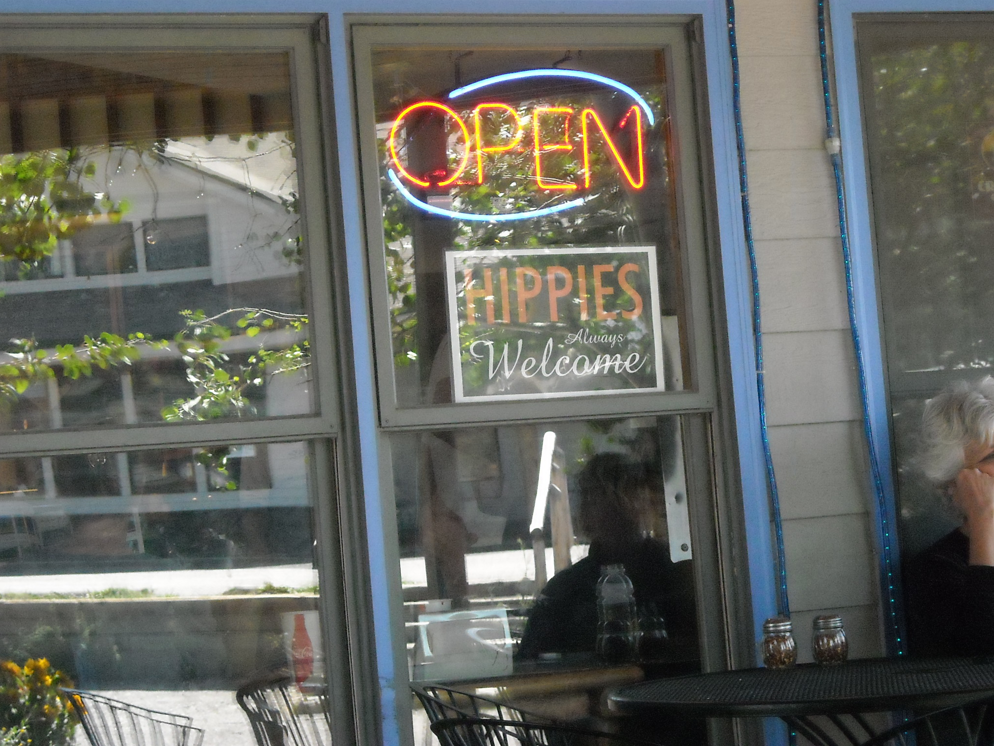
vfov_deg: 14.0
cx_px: 498
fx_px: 3044
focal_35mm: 106
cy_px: 371
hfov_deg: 18.5
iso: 672
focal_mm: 17.1
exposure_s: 1/250
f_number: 4.7
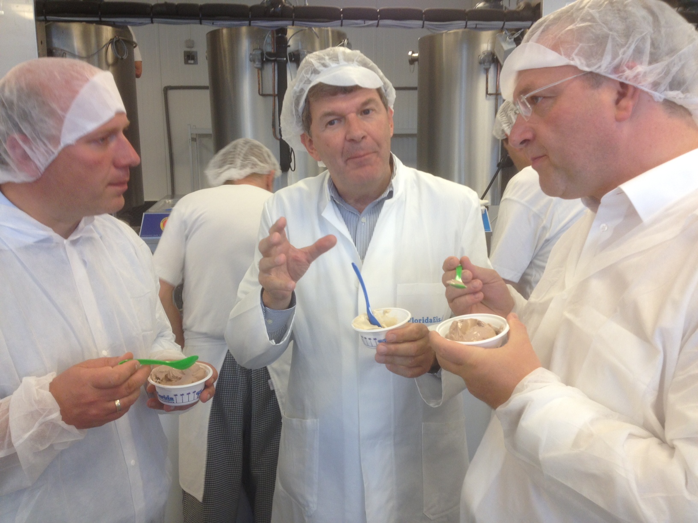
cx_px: 349
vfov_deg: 40.7
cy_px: 262
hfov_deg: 52.6
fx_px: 706
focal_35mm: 35
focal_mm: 4.28
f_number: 2.4
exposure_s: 1/40
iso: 64
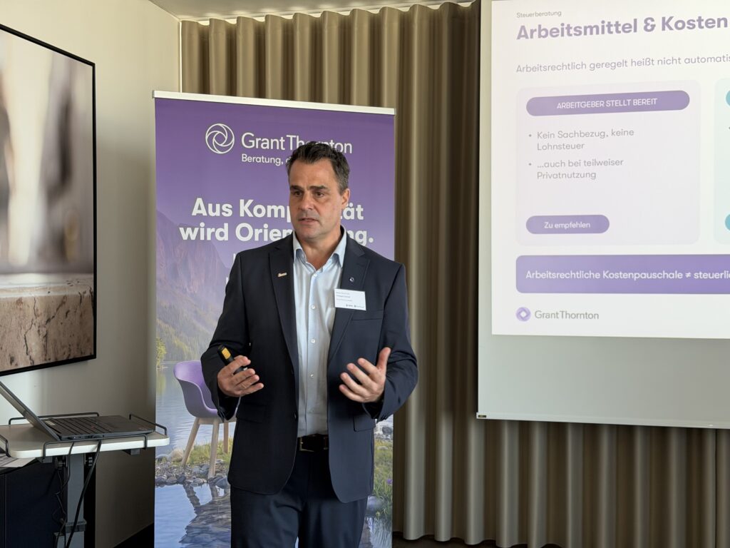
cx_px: 365
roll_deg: +0.5
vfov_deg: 30.3
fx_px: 1012
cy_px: 274
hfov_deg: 39.7
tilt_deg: -1.1
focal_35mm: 48
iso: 100
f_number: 1.78
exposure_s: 1/64
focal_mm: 6.76
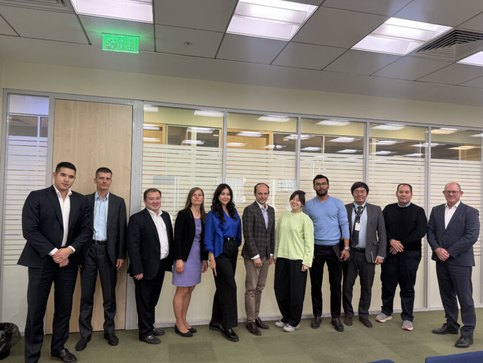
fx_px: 335
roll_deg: -1.2
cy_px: 182
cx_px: 242
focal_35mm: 24
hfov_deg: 71.6
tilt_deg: +2.4
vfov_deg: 56.8
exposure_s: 1/50
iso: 100
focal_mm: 6.76
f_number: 1.78
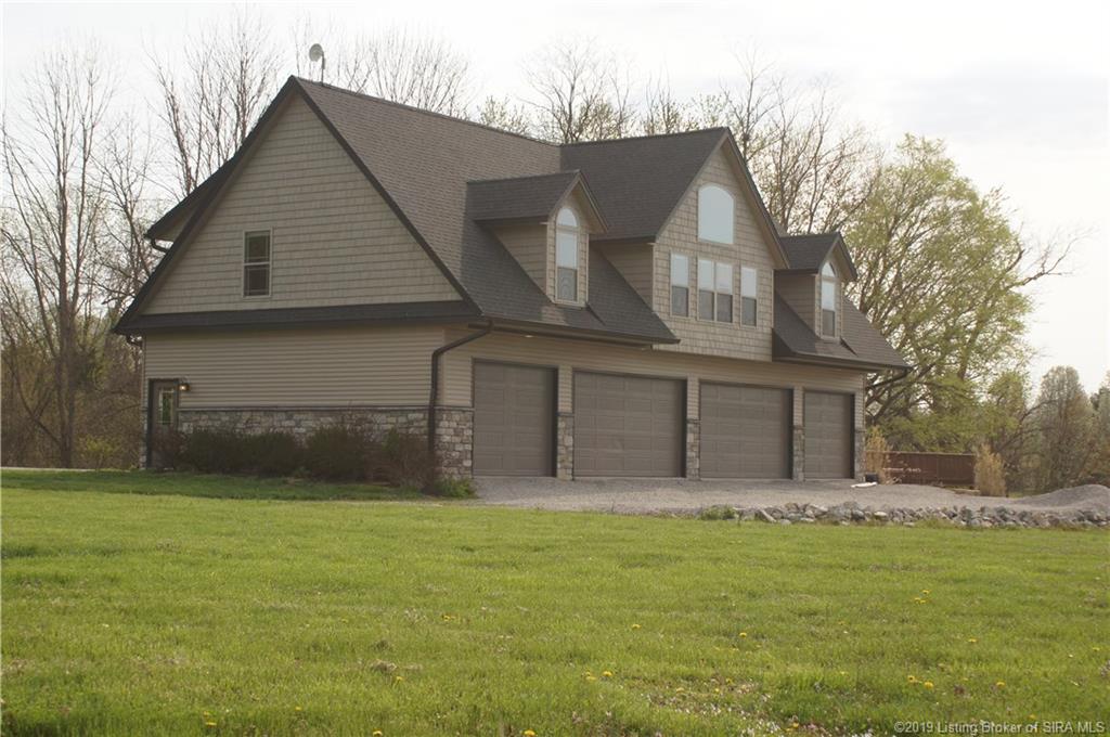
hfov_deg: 33.4
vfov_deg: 22.6
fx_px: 1848
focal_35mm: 60
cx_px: 555
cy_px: 368
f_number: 13
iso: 100
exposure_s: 1/125
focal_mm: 40
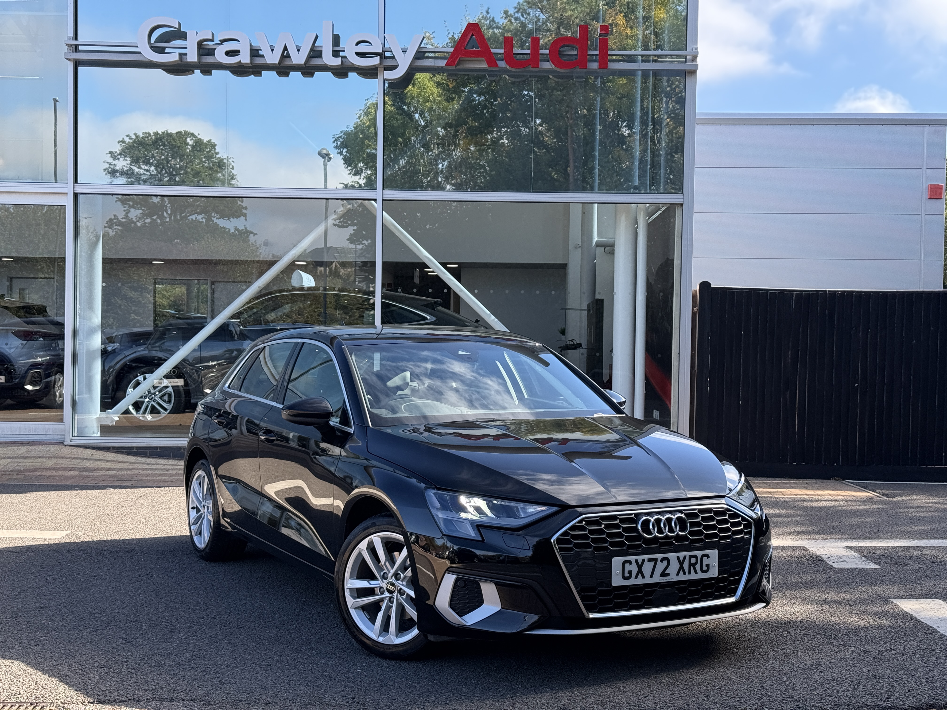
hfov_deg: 39.7
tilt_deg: -1.4
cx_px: 474
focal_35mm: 48
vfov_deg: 30.3
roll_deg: -0.7
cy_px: 355
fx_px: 1313
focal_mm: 6.76
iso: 80
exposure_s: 1/951
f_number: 1.78
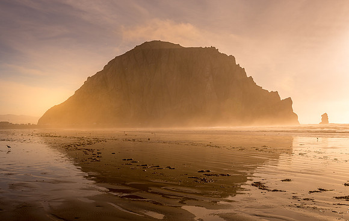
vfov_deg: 32.9
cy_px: 123
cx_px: 186
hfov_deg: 50.1
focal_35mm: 39
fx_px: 373
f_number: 13
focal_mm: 35
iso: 100
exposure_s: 1/80
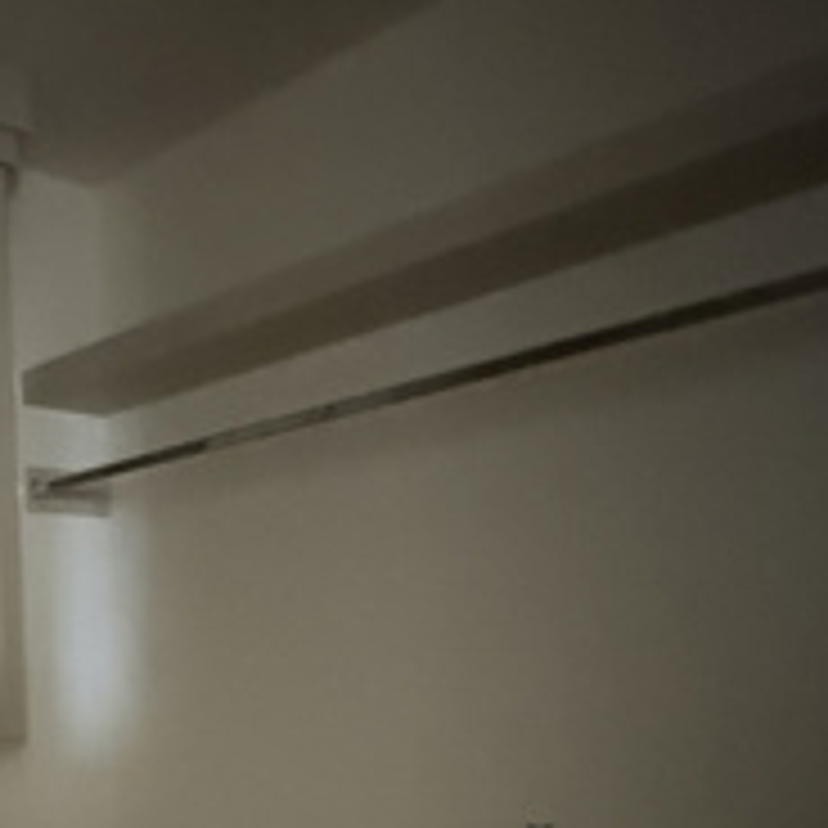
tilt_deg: -12.0
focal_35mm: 43
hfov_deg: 35.7
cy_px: 945
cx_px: 14
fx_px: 1164
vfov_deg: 33.3
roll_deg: +3.4
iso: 1600
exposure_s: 1/33
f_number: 2.2
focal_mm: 2.22
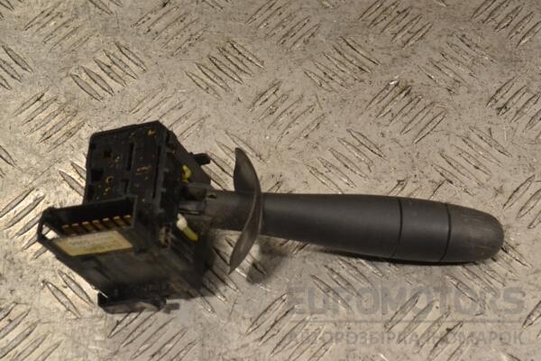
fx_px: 857
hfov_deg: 35.1
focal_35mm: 57
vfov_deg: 23.8
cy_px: 180
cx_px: 270
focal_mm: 38
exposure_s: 1/400
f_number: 10
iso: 3200
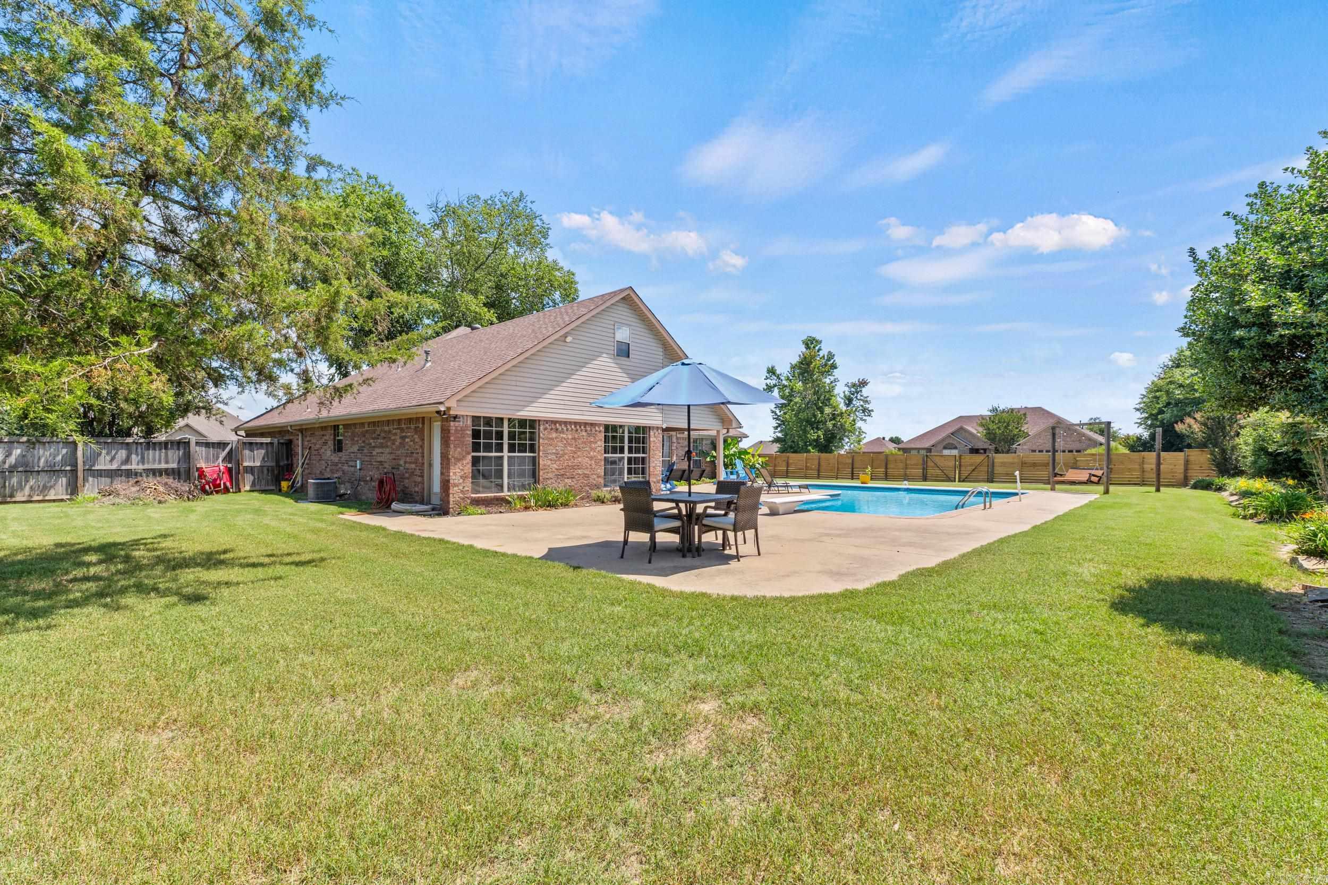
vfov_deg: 77.3
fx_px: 553
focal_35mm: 15
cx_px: 664
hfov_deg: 100.4
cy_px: 442
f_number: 8
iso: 250
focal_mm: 10
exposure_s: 1/250
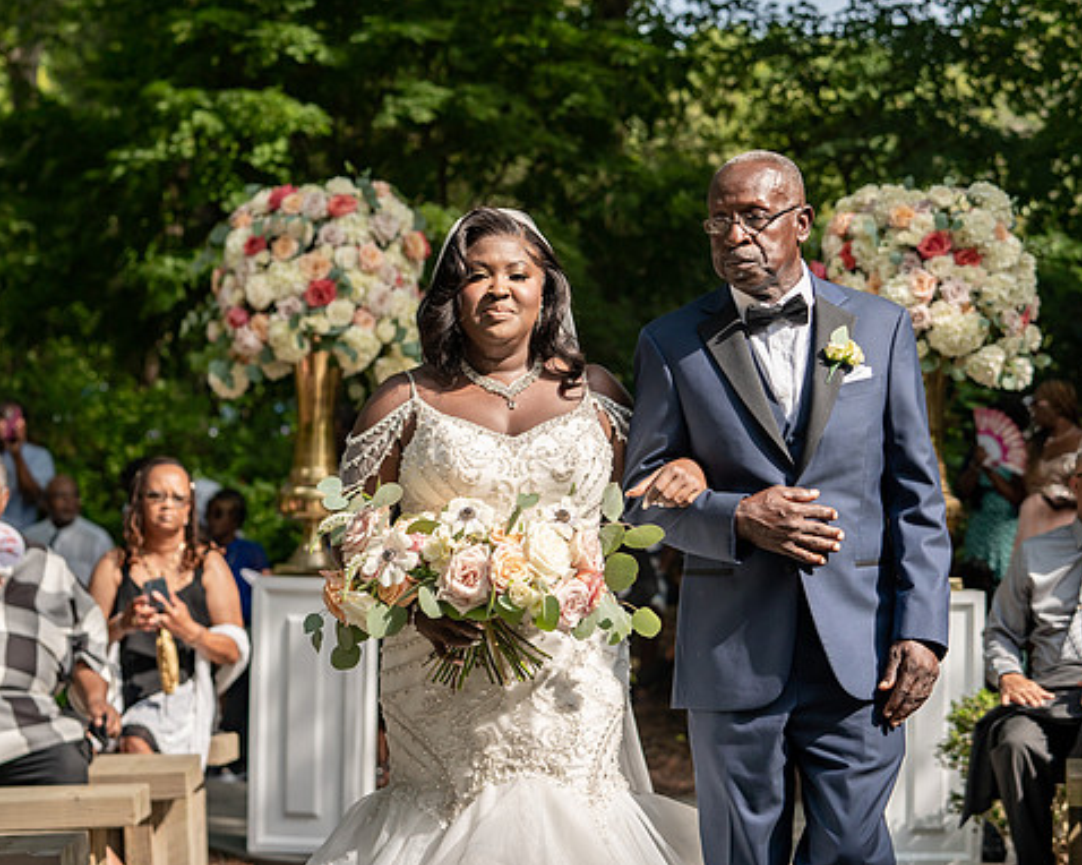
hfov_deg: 22.5
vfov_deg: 18.1
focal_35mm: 85
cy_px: 402
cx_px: 586
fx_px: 2721
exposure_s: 1/1250
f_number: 4
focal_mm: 70
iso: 200
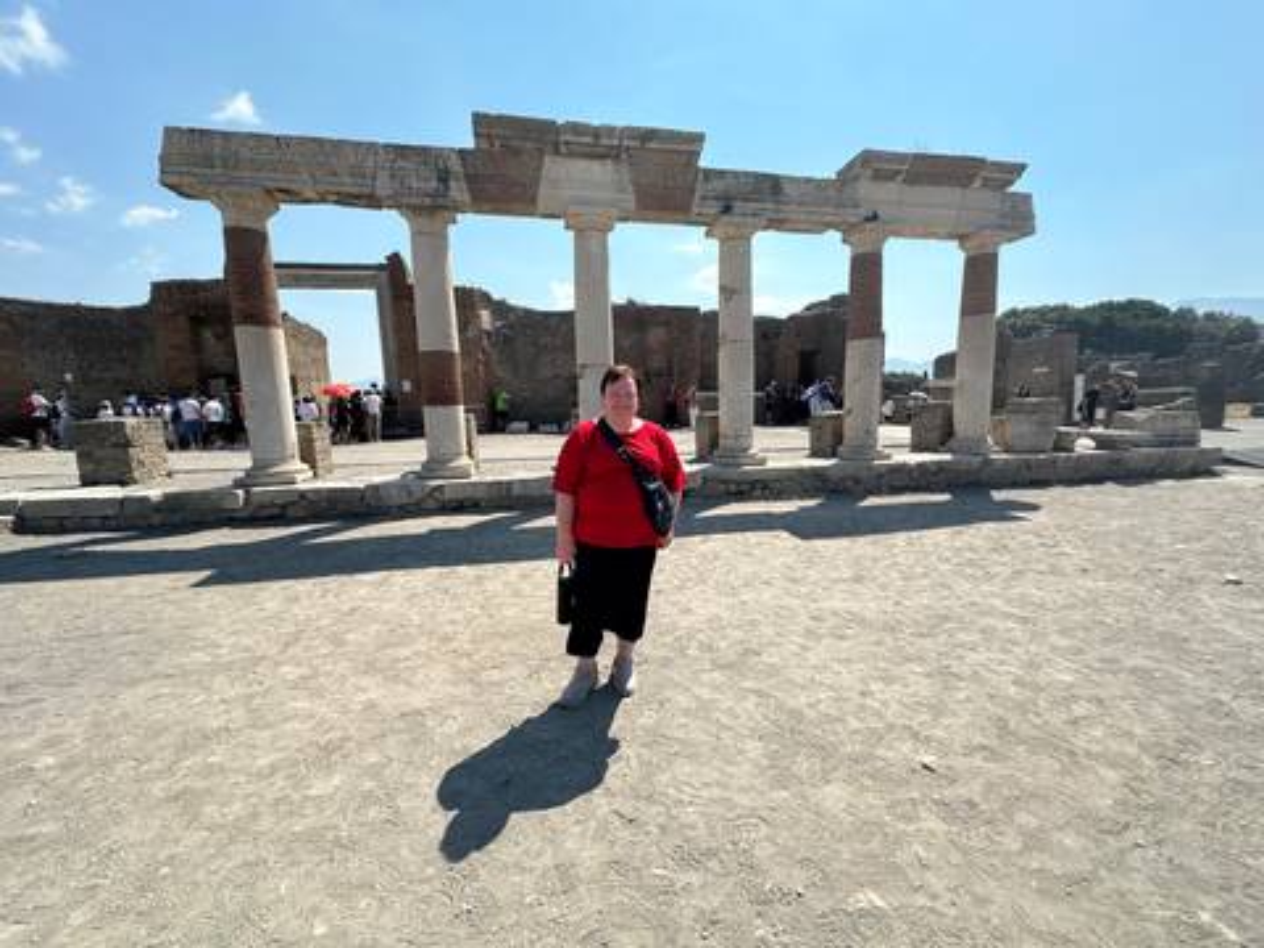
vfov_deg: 85.7
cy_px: 474
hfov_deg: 102.1
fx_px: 511
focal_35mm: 14
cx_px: 632
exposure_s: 1/1887
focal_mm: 2.22
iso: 40
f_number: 2.2
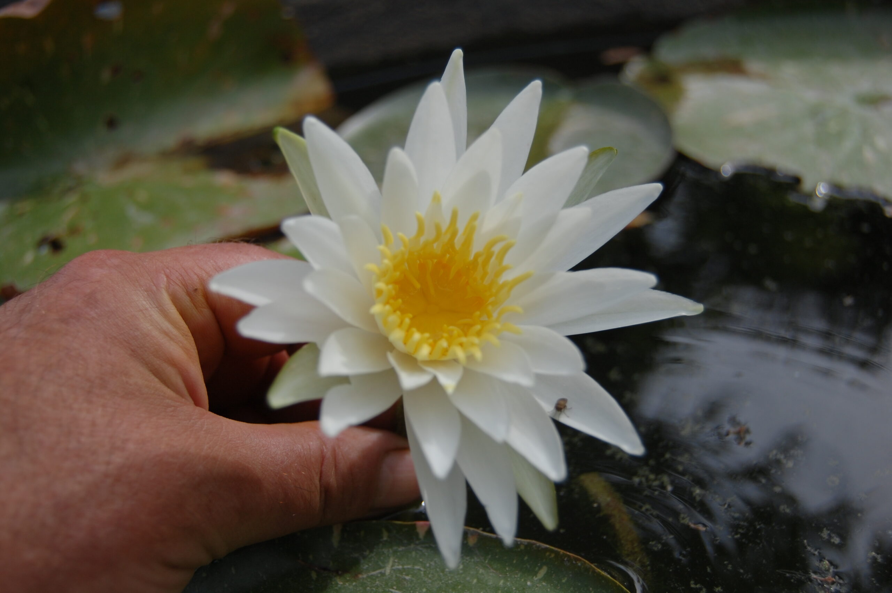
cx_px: 446
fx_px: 1151
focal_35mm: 46
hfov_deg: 42.4
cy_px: 296
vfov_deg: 28.9
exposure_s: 1/1250
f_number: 4.5
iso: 200
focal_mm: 31
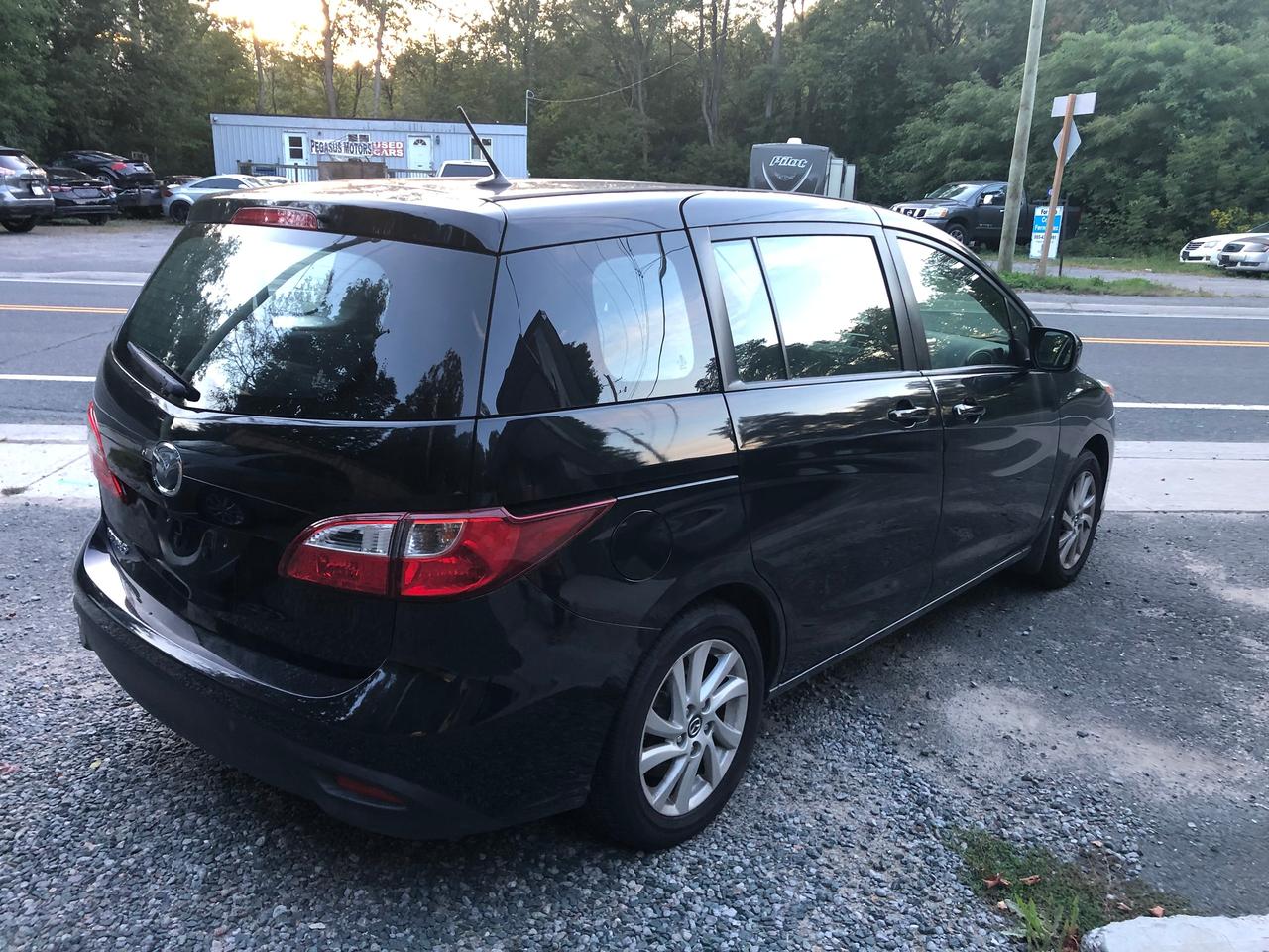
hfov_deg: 63.4
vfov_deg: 49.7
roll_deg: -1.1
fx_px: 1026
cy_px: 476
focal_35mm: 28
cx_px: 634
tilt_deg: -14.5
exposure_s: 1/30
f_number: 1.8
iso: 32
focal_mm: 3.99
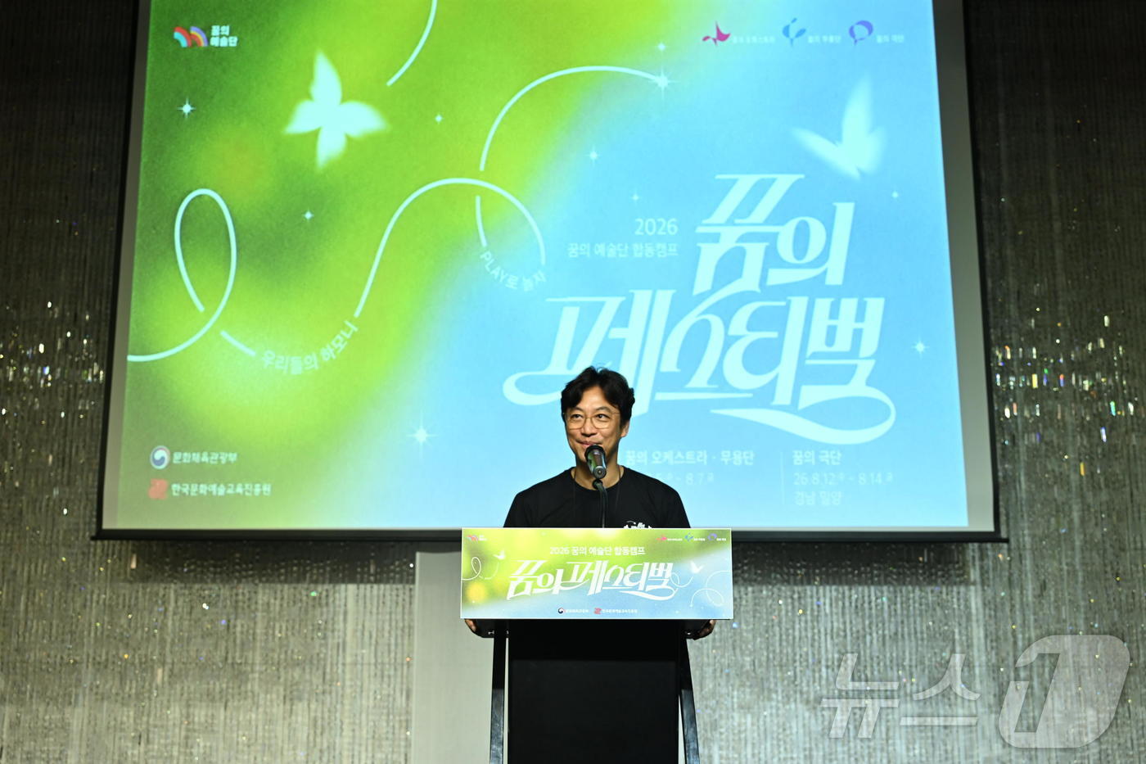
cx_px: 573
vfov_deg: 33.4
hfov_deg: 48.5
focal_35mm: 40
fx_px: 1273
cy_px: 382
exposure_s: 1/100
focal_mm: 40
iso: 1250
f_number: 4
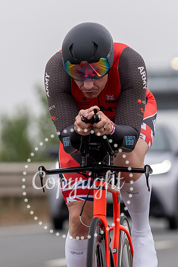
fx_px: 5540
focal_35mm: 747
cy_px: 263
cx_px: 93
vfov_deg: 2.8
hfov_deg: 1.8
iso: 100
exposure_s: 1/800
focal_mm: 176
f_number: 3.2
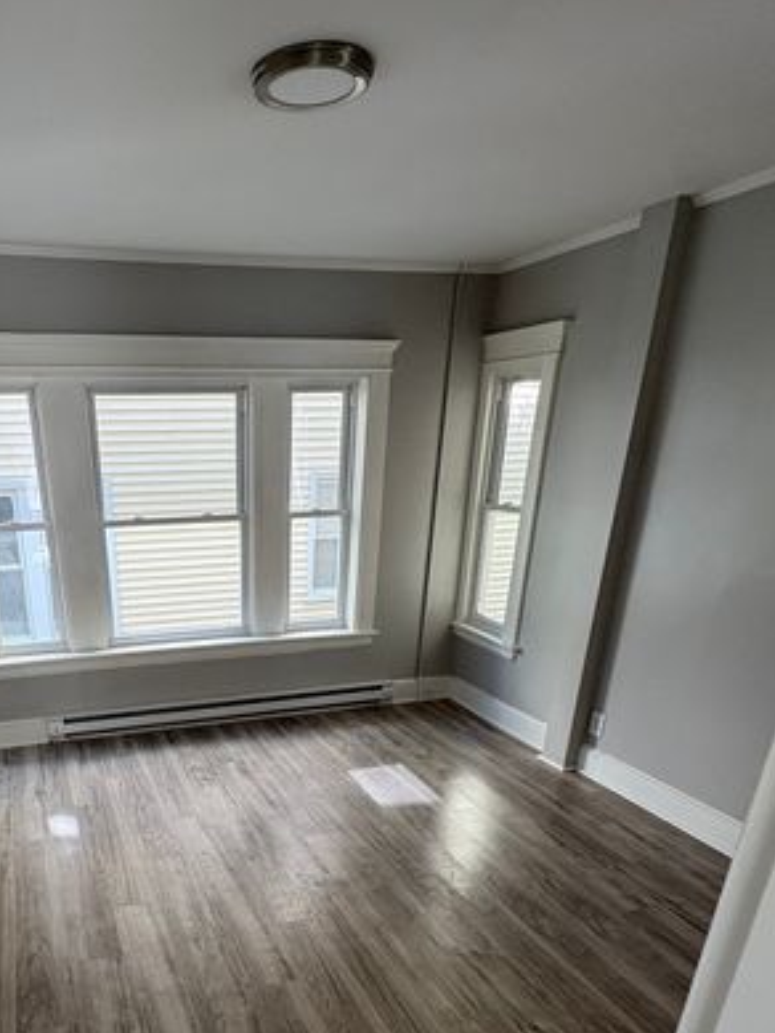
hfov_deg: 54.5
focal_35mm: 24
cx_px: 207
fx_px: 716
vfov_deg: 66.9
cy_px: 779
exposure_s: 1/99
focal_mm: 2.22
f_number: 2.2
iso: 80
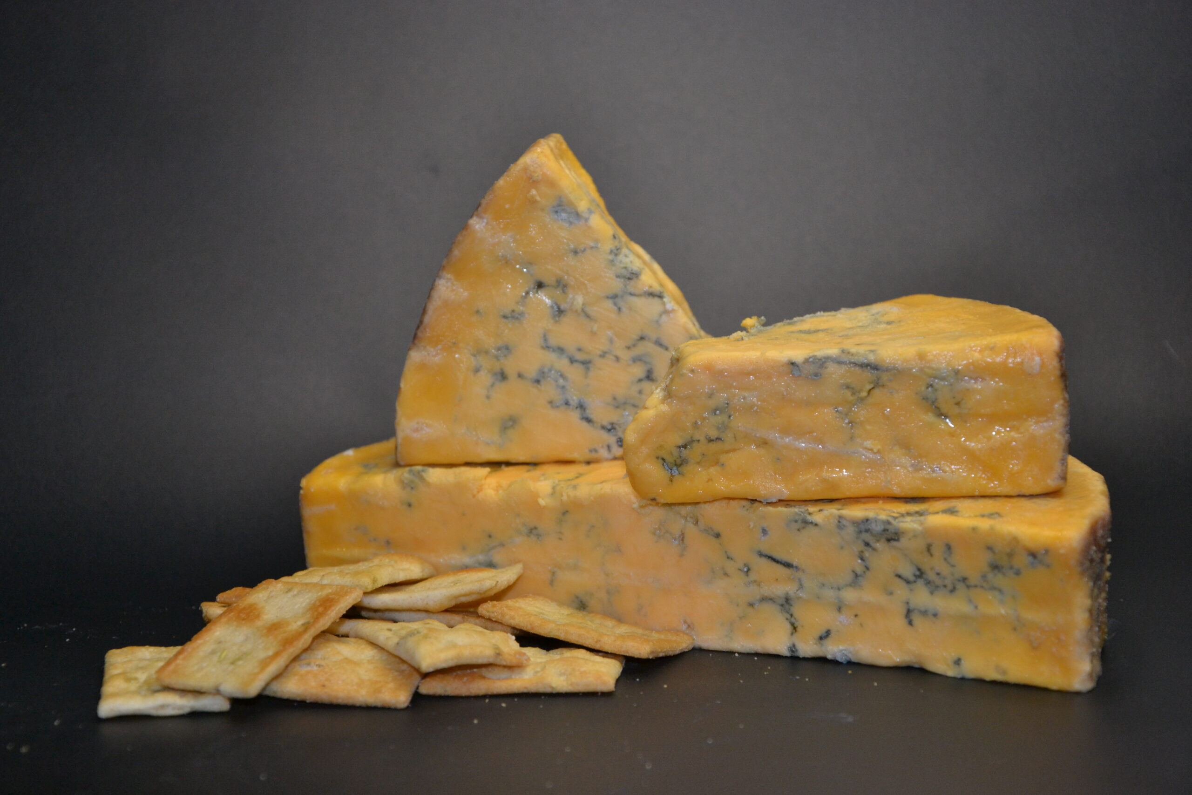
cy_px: 398
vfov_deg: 17.5
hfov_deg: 26.0
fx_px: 2583
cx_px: 596
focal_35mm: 78
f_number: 5
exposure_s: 1/30
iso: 720
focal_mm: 52
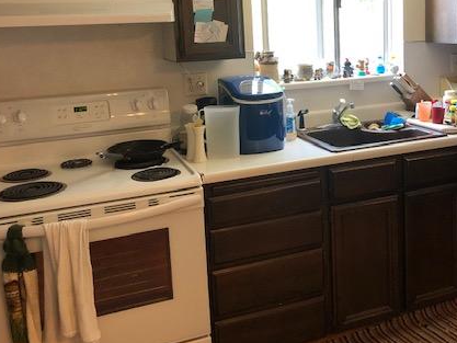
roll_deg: +1.8
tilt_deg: -7.3
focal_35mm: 43
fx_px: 568
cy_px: 101
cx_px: 320
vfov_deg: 33.2
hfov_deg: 43.0
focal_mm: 3.99
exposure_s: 1/30
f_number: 1.8
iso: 40
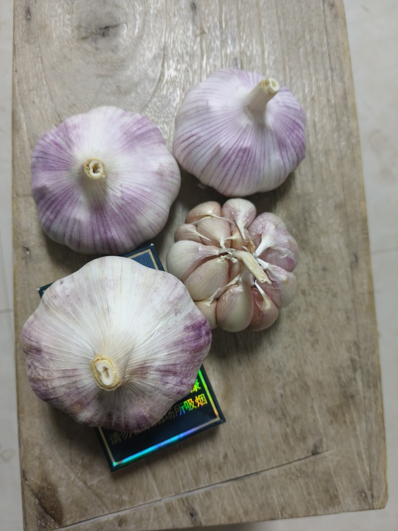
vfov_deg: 67.3
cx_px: 199
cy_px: 266
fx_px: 399
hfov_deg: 53.1
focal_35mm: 26
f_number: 1.8
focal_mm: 4.84
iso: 1000
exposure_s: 1/100
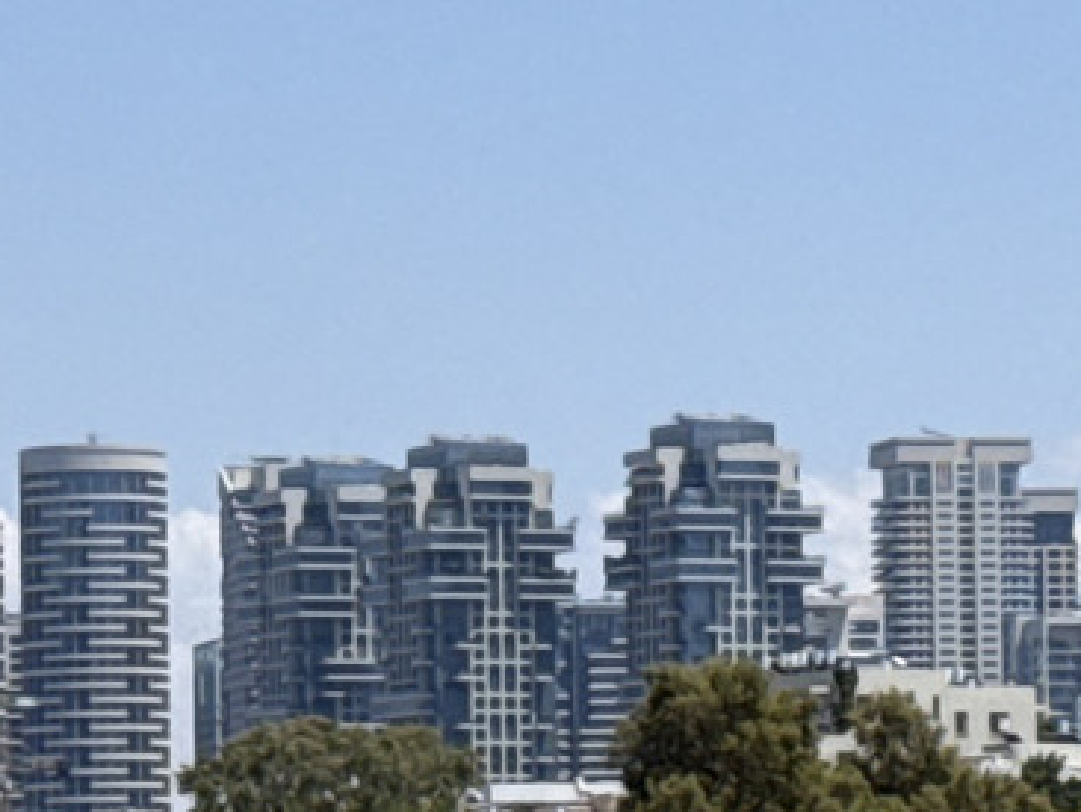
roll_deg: +0.7
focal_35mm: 262
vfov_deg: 5.7
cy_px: 608
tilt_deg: +2.6
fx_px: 8187
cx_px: 1001
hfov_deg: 7.5
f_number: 1.78
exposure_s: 1/7143
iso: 64
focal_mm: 6.76
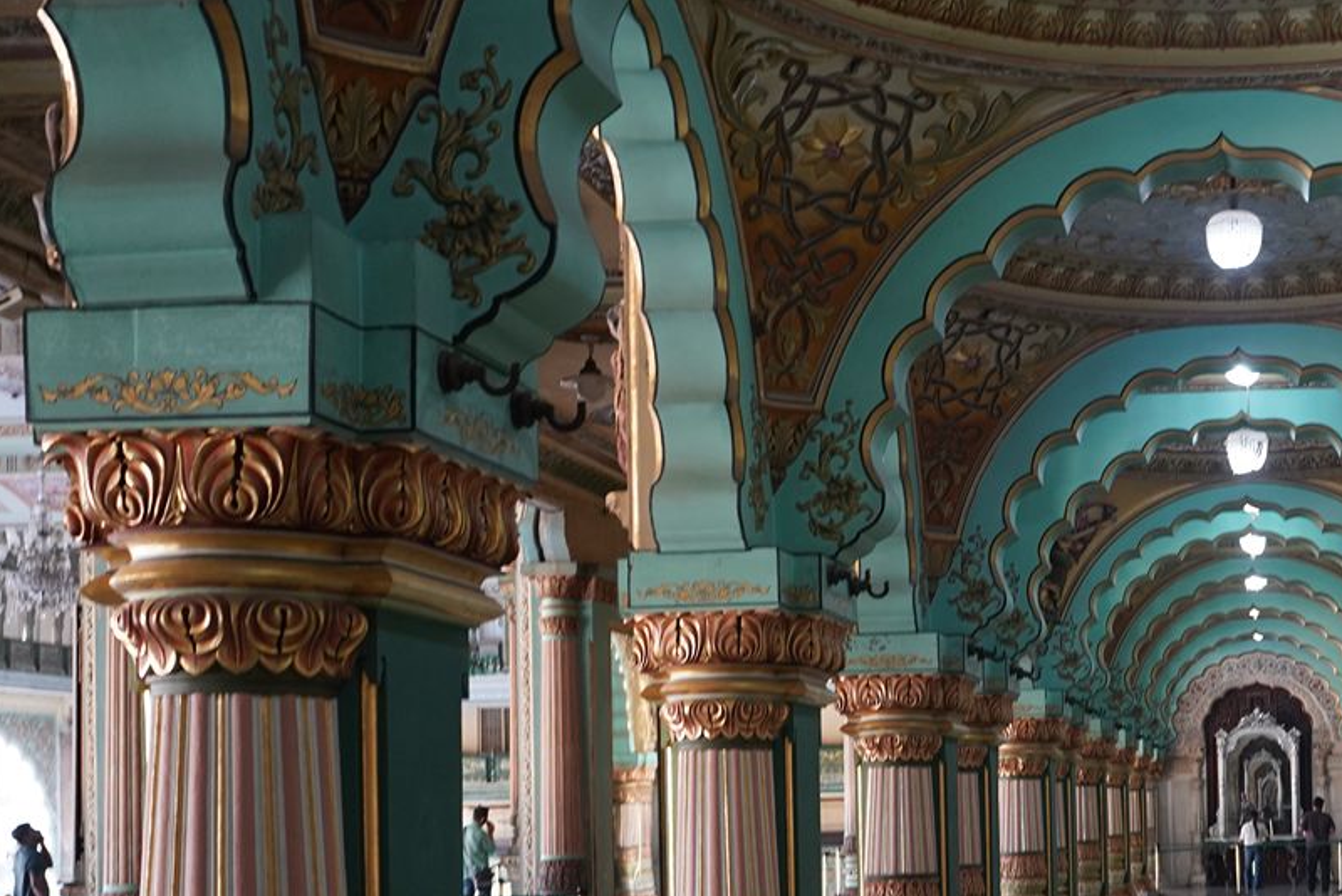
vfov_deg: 22.3
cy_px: 740
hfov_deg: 31.8
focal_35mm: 60
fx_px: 2237
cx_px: 1211
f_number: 3.5
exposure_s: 1/50
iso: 800
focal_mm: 24
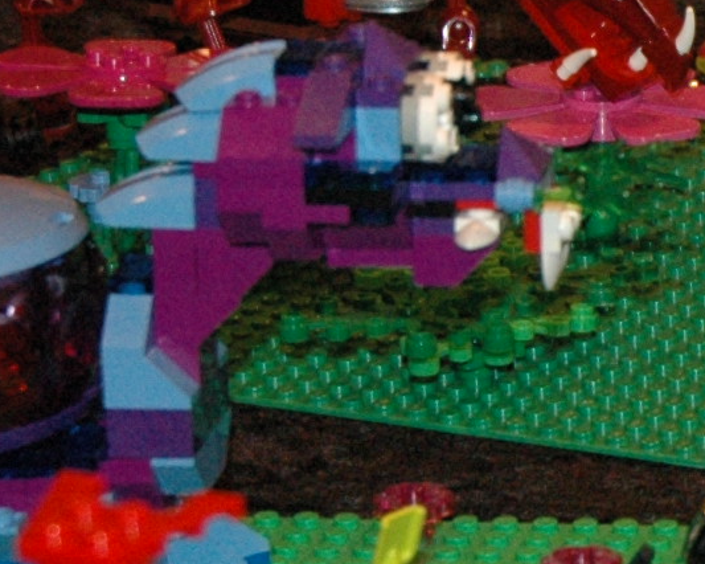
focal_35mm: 270
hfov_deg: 7.0
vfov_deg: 5.7
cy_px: 163
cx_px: 1267
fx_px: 5632
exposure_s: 1/60
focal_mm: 34
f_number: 4.2
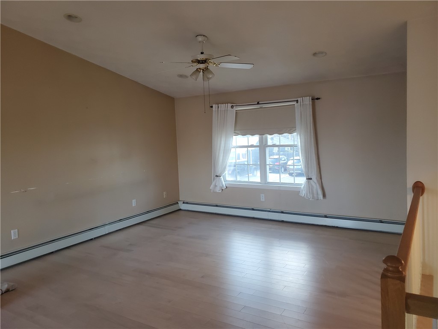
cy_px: 164
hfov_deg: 67.3
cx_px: 219
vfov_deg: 53.1
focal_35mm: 26
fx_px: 329
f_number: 2.4
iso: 250
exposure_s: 1/120
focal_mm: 4.3
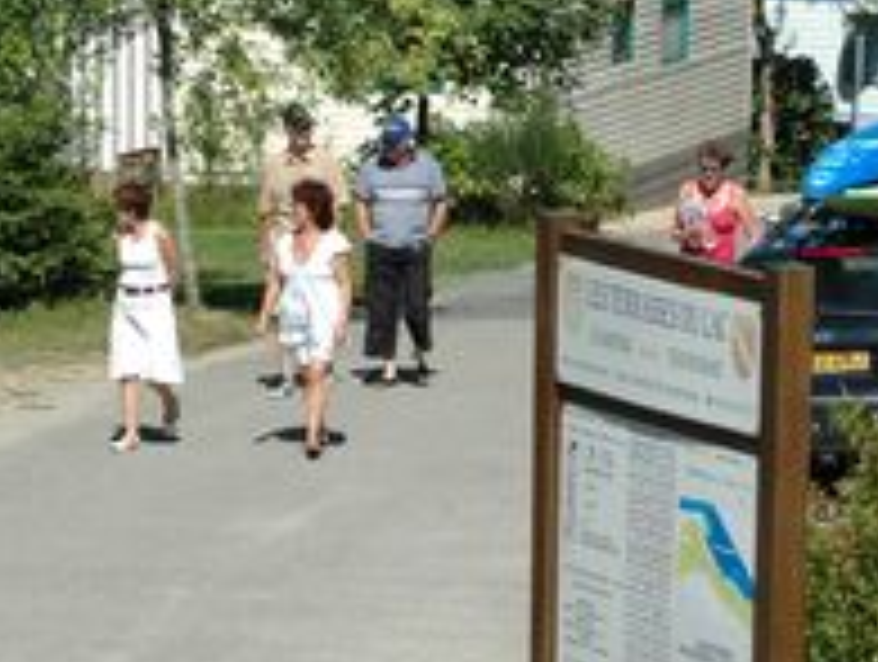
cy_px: 194
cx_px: 437
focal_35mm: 258
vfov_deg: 5.8
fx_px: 6556
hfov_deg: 7.7
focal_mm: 70
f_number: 10
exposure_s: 1/400
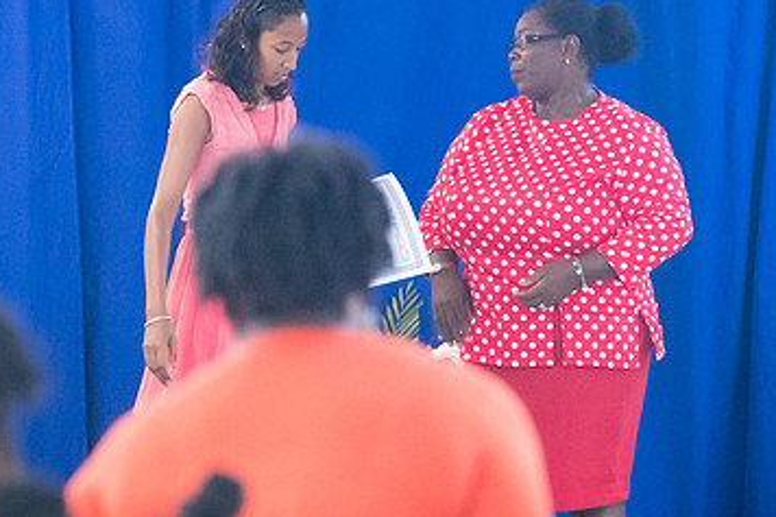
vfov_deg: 4.2
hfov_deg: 6.3
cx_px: 399
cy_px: 176
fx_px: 7024
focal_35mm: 326
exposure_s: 1/200
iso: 25600
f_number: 6.3
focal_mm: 200
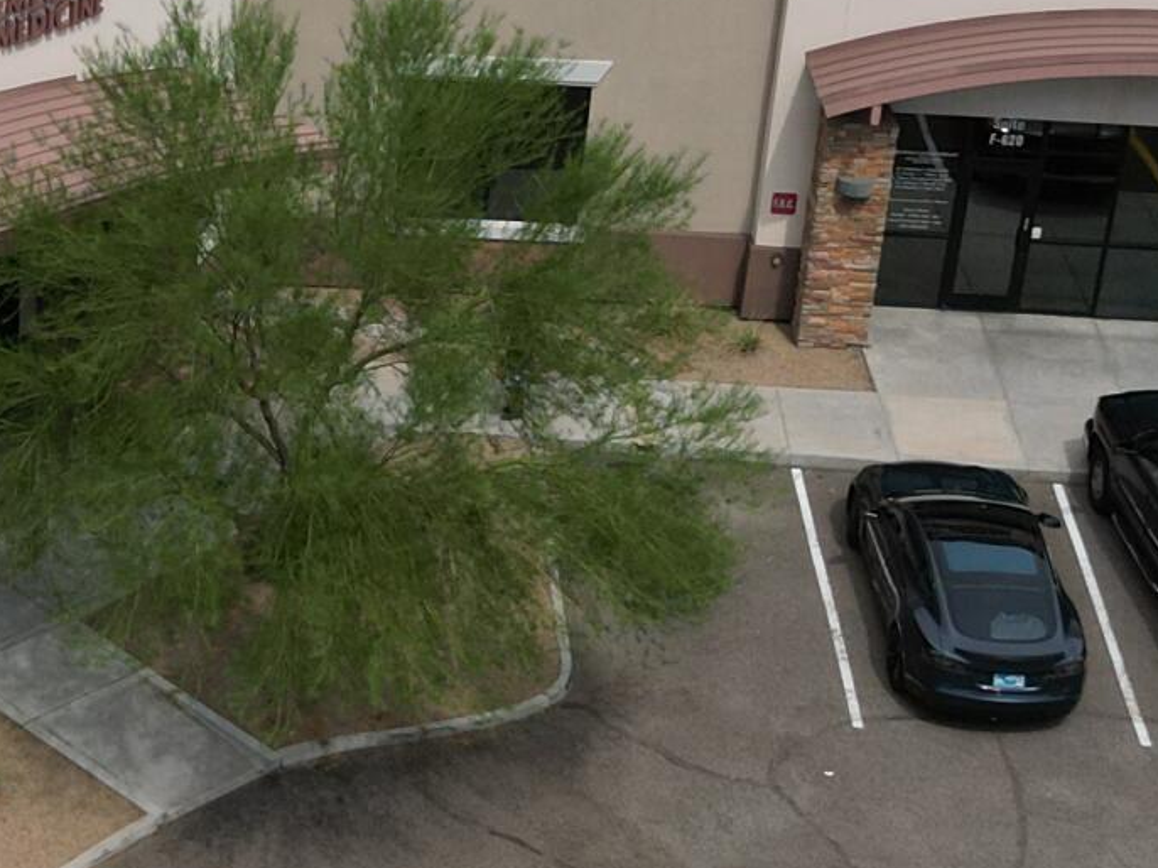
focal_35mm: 105
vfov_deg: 14.1
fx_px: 3511
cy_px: 280
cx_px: -206
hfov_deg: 17.9
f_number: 1.7
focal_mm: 6.72
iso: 150
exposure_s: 1/5000
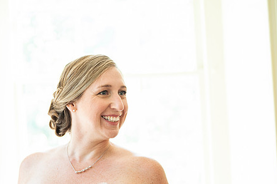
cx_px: 103
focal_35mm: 105
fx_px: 807
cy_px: 115
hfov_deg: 19.4
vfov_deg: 13.0
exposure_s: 1/160
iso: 500
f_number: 2.8
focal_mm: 80
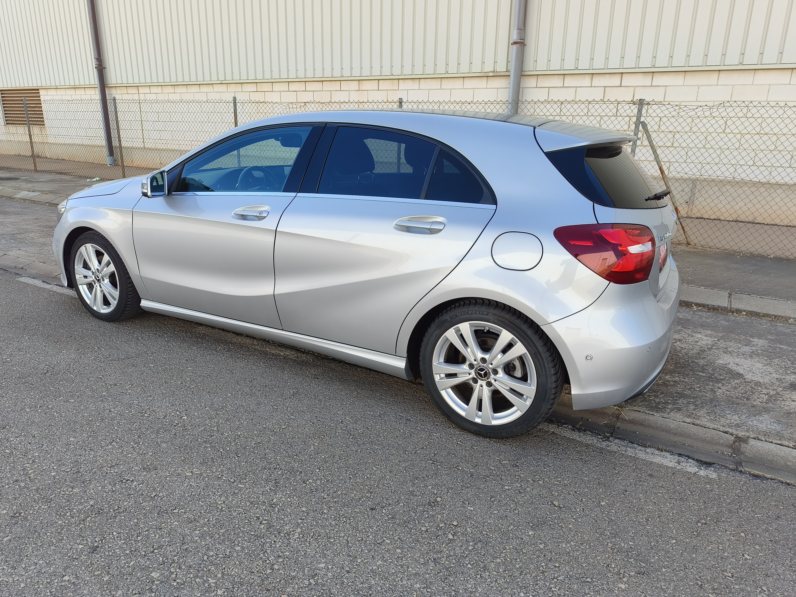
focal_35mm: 23
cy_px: 298
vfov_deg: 58.9
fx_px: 529
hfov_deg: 73.9
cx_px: 398
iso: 50
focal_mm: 6.06
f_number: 1.7
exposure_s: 1/239
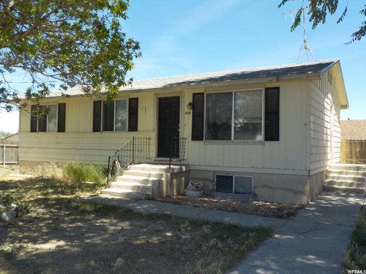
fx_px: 317
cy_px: 137
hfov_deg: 60.0
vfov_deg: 46.8
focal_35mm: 30
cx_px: 183
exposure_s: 1/640
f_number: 3.3
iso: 125
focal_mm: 4.1
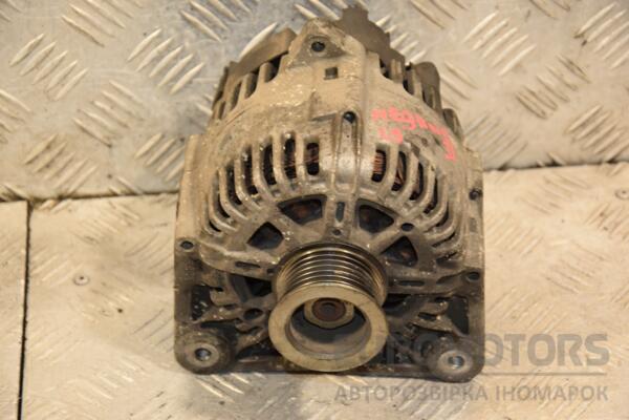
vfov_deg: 12.2
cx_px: 314
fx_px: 1965
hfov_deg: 18.2
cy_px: 210
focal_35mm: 112
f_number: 5.3
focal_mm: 75
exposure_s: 1/125
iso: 800
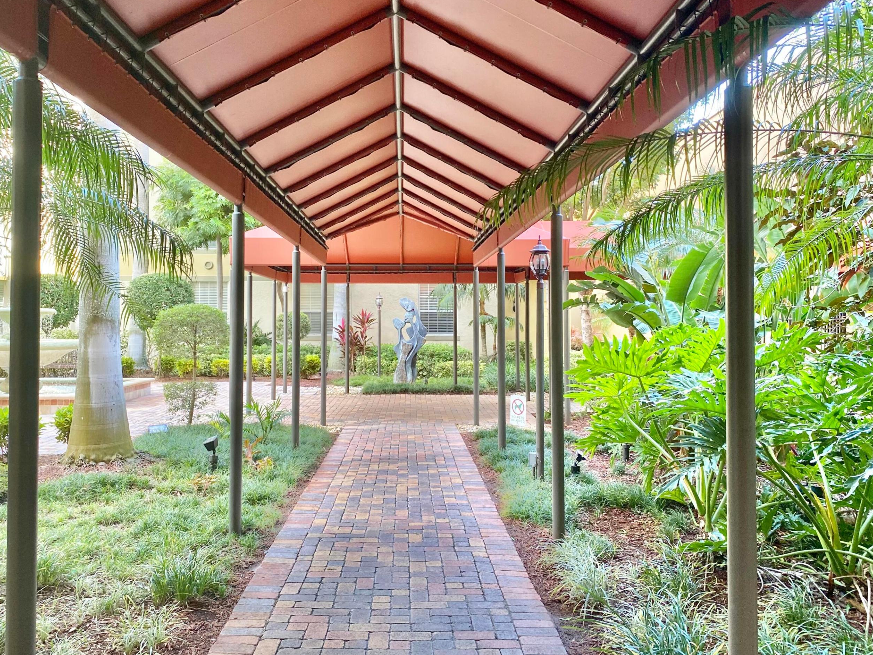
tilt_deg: +2.8
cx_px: 407
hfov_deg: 59.9
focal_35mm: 30
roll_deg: +0.4
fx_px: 757
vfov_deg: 46.8
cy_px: 312
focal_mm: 4.25
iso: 100
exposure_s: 1/121
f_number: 1.8
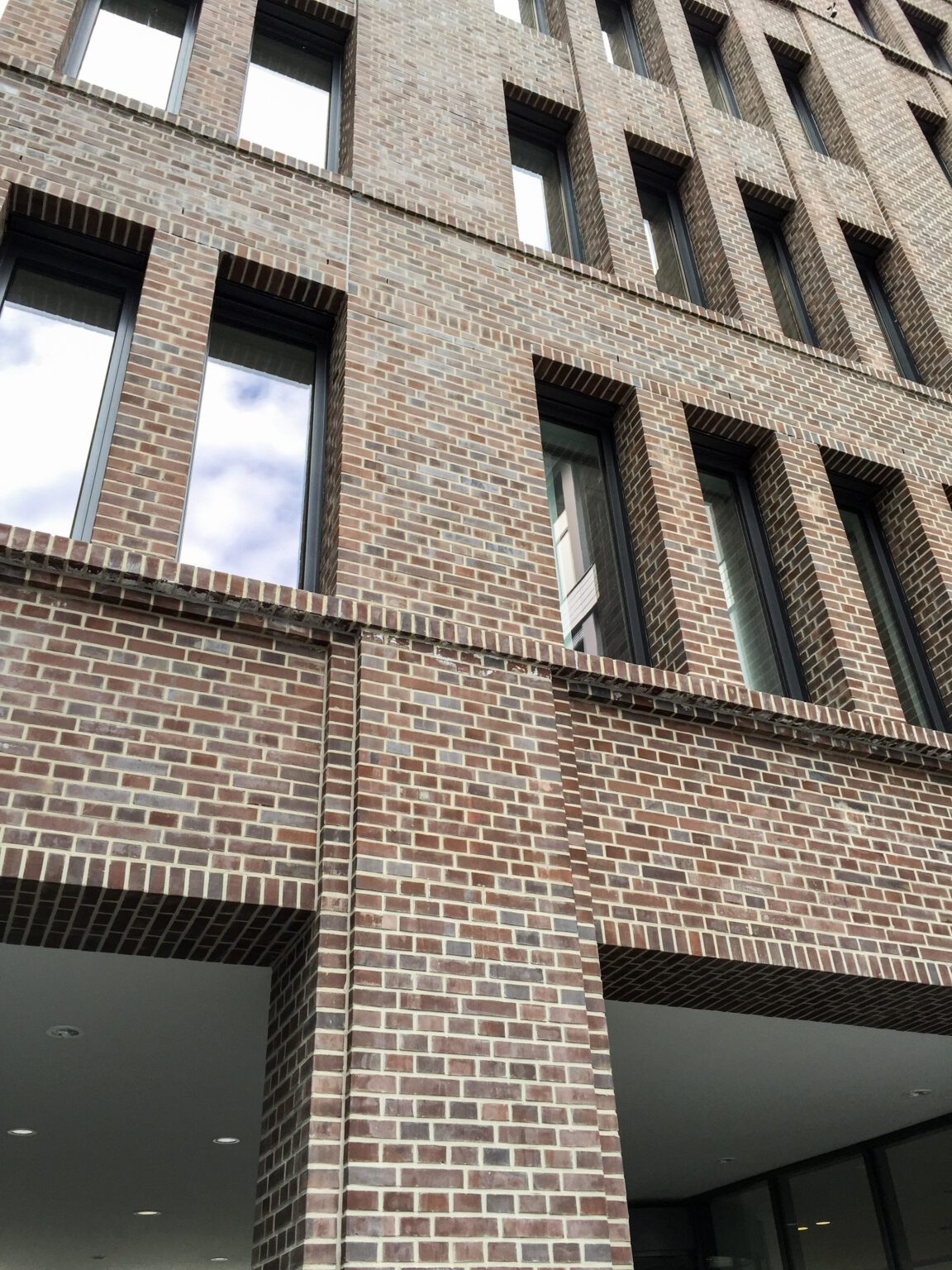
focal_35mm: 29
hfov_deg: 48.2
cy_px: 635
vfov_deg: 61.7
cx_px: 476
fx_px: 1063
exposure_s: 1/271
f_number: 2.2
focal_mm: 4.15
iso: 32
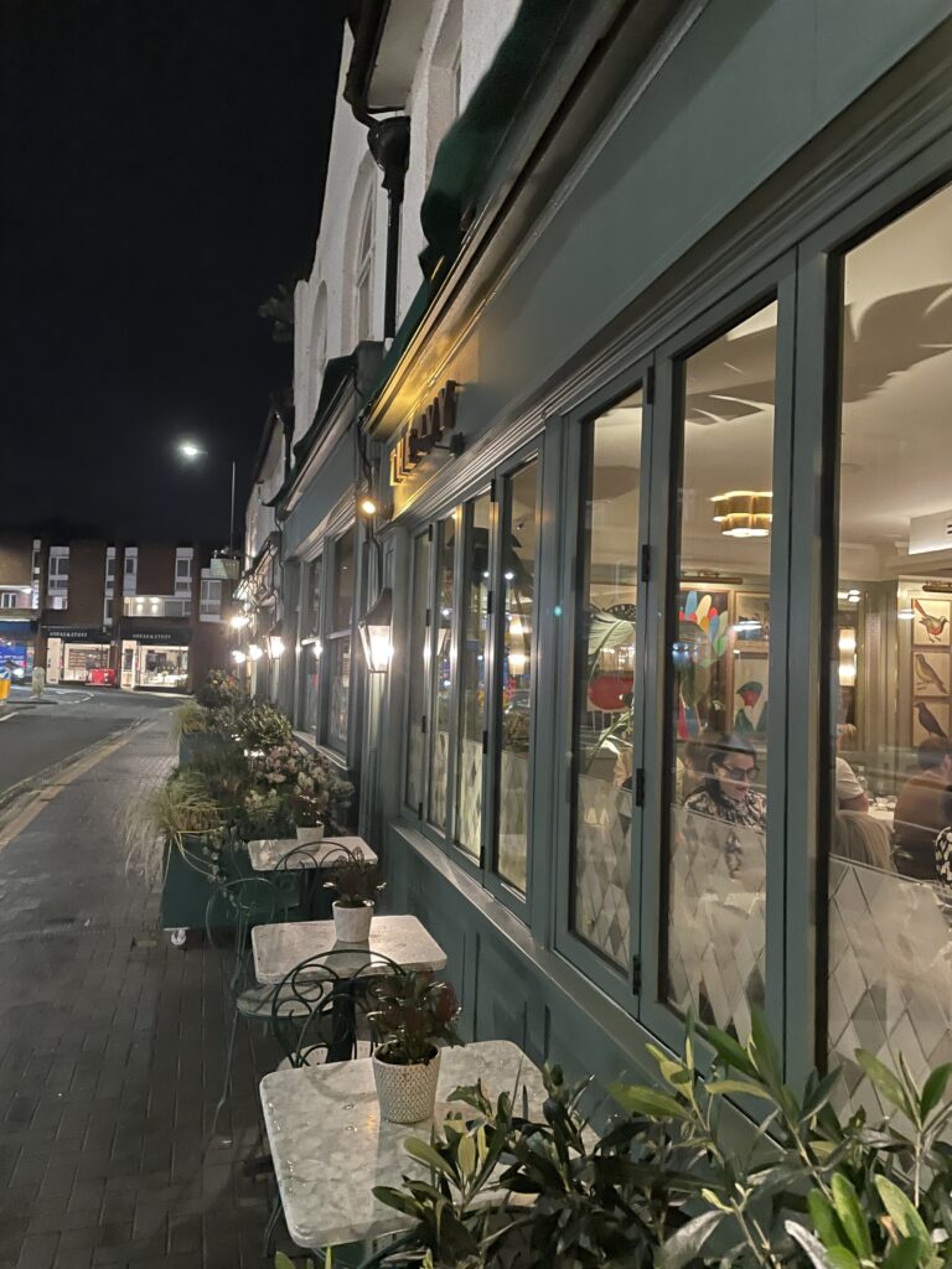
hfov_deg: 53.1
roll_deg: -2.2
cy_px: 634
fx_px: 953
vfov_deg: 67.3
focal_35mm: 26
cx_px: 476
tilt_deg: +2.7
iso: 1000
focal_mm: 4.2
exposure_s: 1/23
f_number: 1.6
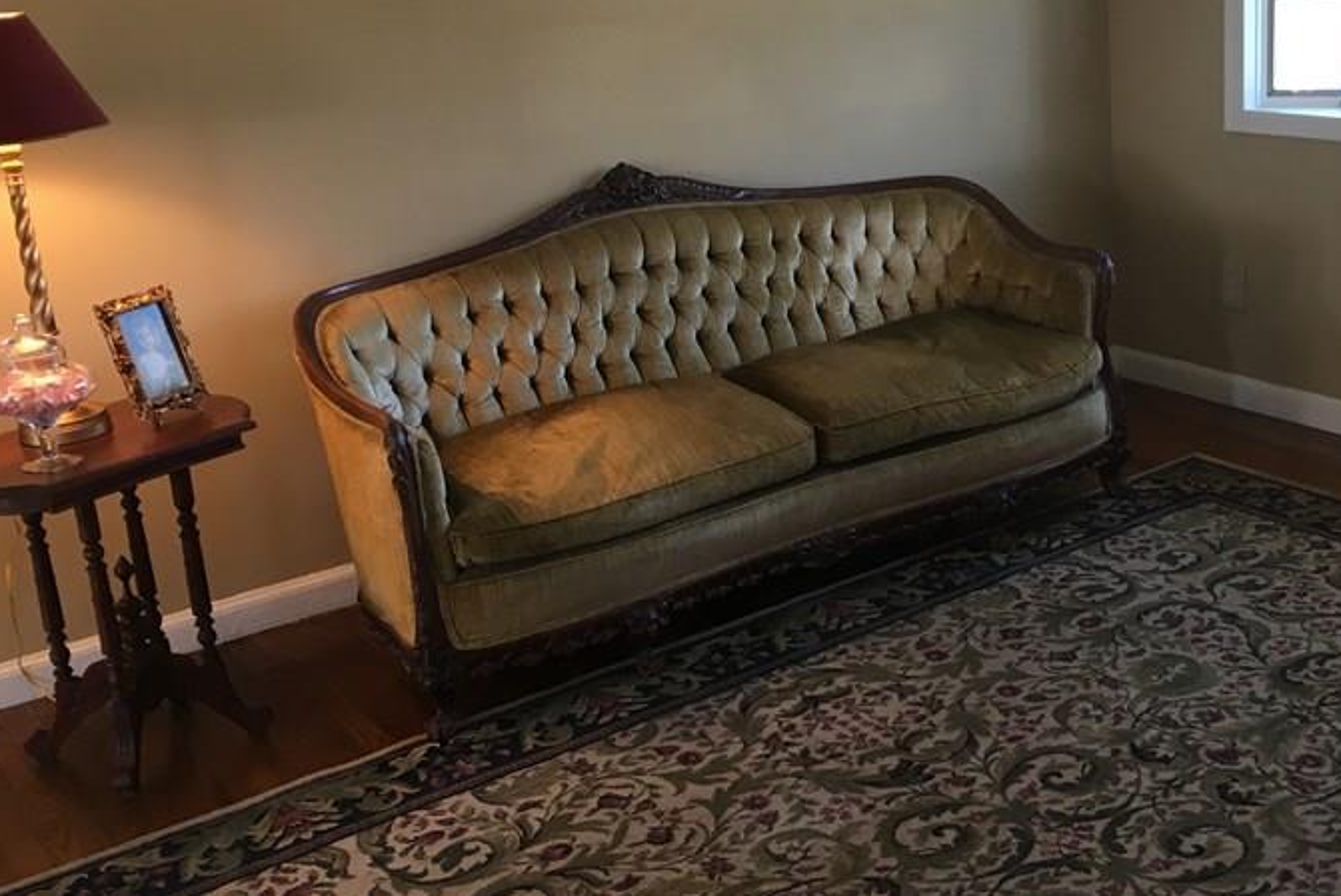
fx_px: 1714
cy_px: 410
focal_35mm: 46
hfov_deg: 42.2
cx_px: 887
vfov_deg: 29.3
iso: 64
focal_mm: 4.15
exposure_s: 1/30
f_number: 2.2
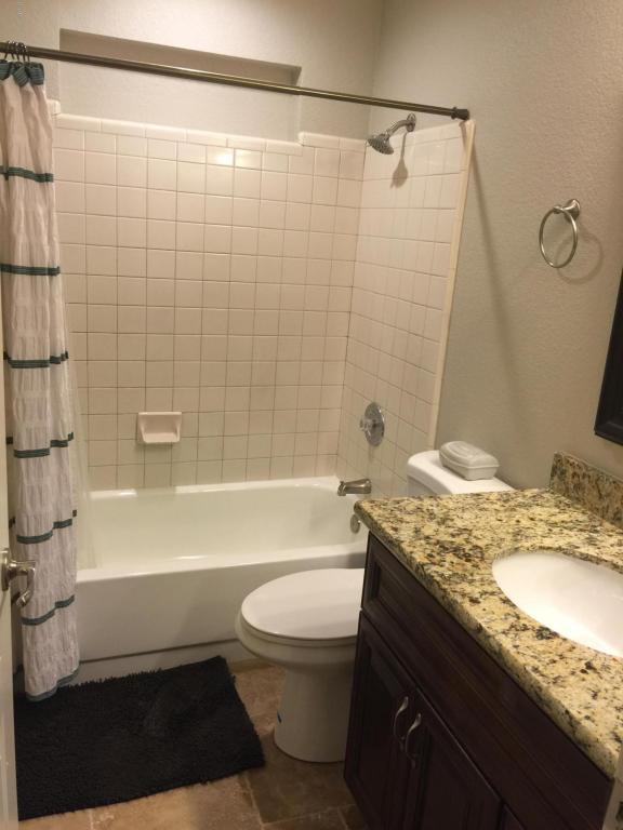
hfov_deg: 48.2
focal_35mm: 29
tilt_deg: -14.1
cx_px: 312
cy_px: 415
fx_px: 696
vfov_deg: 61.7
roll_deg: -4.4
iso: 32
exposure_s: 1/15
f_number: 2.2
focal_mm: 4.15
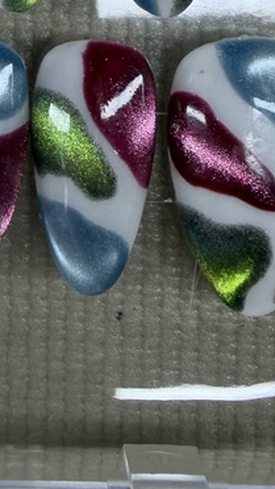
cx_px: -16
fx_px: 934
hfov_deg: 16.3
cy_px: 12
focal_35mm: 72
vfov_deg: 27.8
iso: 80
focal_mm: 2.22
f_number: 2.2
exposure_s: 1/120
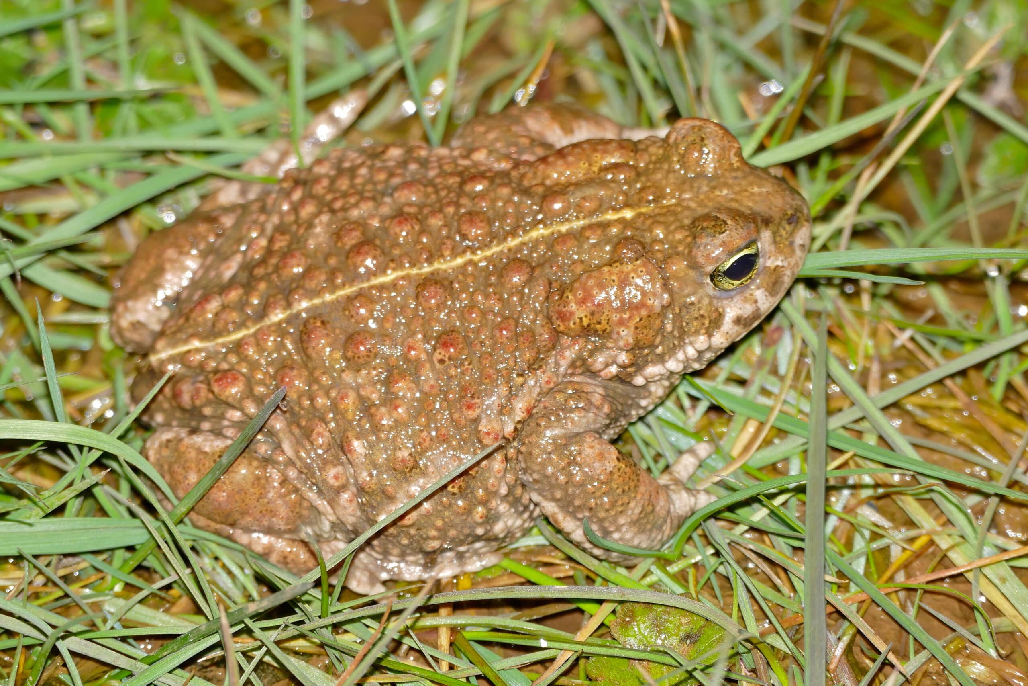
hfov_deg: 3.7
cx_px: 514
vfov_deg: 2.5
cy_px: 343
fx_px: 15962
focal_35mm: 559
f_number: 4
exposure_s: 1/100
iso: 250
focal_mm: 146
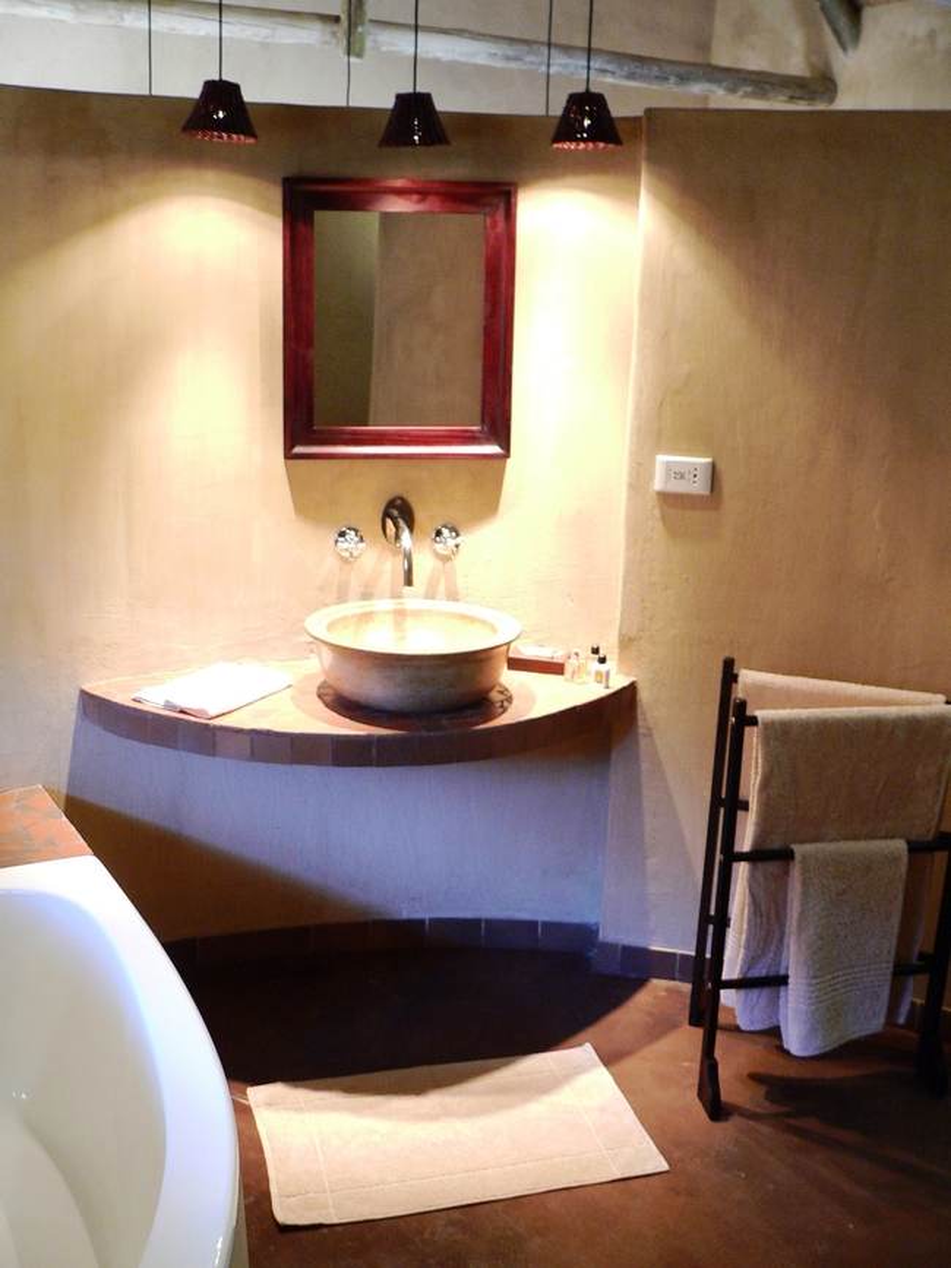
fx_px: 1319
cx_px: 476
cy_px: 634
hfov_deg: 39.6
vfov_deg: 51.4
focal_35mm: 36
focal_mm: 6
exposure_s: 1/5
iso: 200
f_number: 2.8
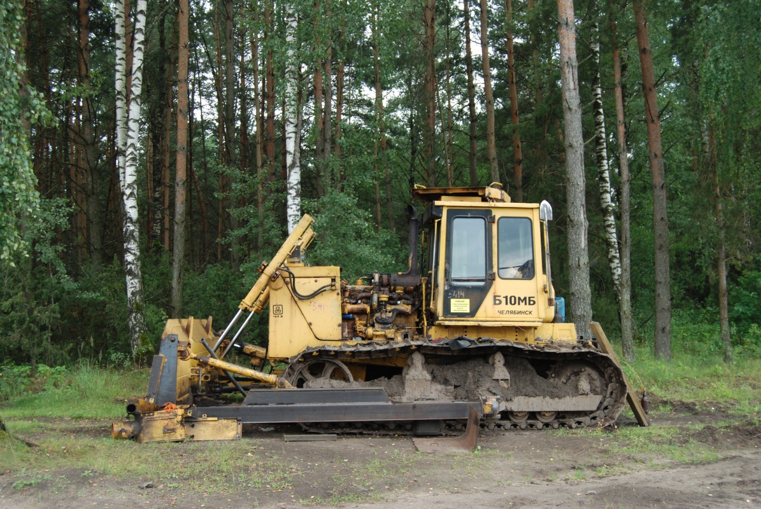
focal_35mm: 39
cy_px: 254
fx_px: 825
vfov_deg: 34.3
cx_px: 380
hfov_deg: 49.5
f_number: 5
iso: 200
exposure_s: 1/100
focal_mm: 26
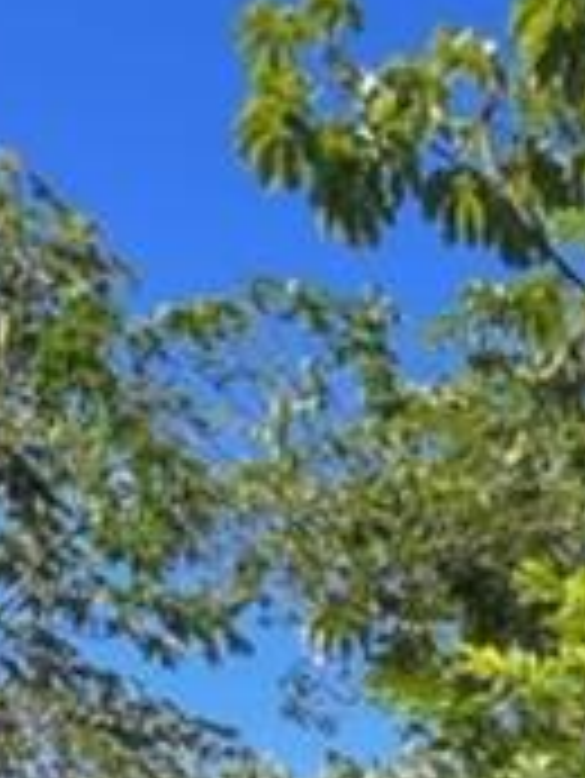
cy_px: 1309
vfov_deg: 24.1
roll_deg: +3.3
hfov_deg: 23.9
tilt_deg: -1.7
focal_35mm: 50
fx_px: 1125
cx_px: 842
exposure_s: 1/182
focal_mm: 1.57
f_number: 1.8
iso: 32
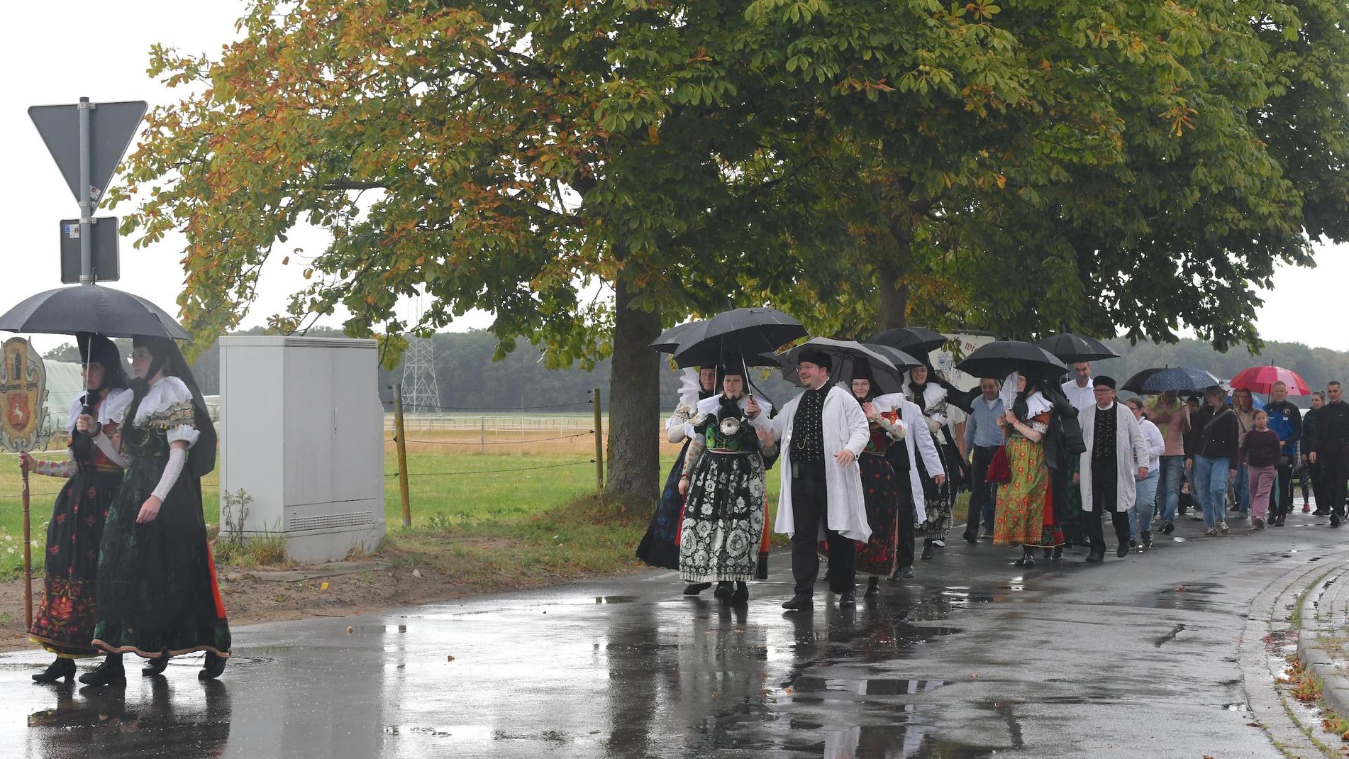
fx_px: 3291
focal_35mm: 92
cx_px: 679
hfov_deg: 23.2
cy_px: 453
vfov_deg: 13.1
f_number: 8
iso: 800
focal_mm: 58
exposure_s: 1/250
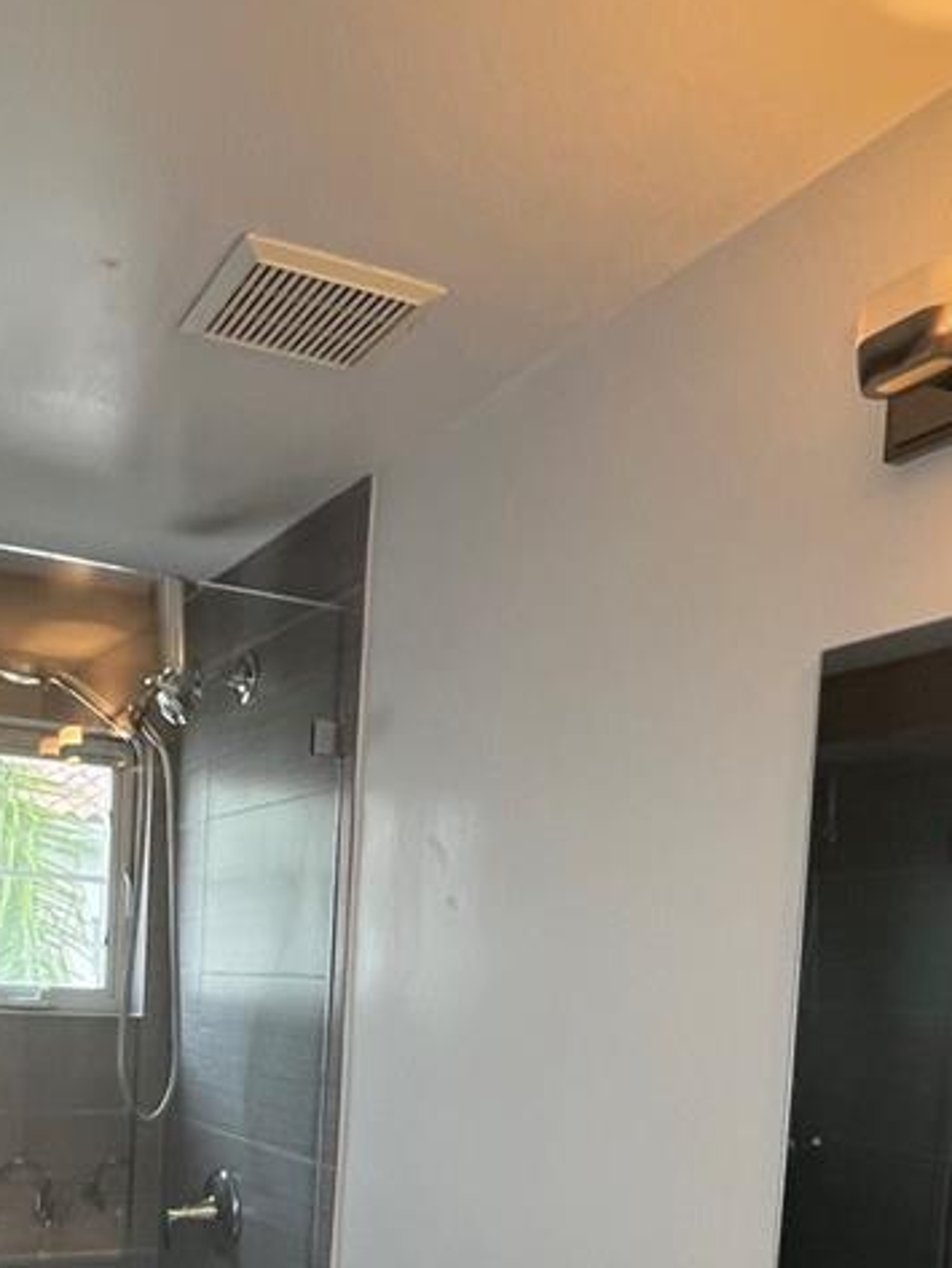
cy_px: 1078
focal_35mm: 33
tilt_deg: -2.1
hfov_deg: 41.8
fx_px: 1210
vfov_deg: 50.7
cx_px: 249
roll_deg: -2.5
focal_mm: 1.57
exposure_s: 1/120
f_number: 1.8
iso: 200
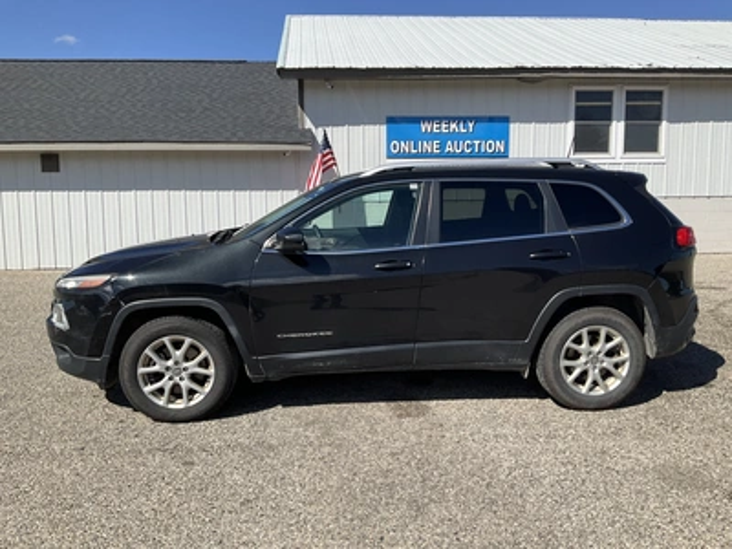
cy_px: 274
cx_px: 366
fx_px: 613
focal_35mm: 29
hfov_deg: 61.7
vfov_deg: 48.2
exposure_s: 1/2320
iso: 25
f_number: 1.8
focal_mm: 3
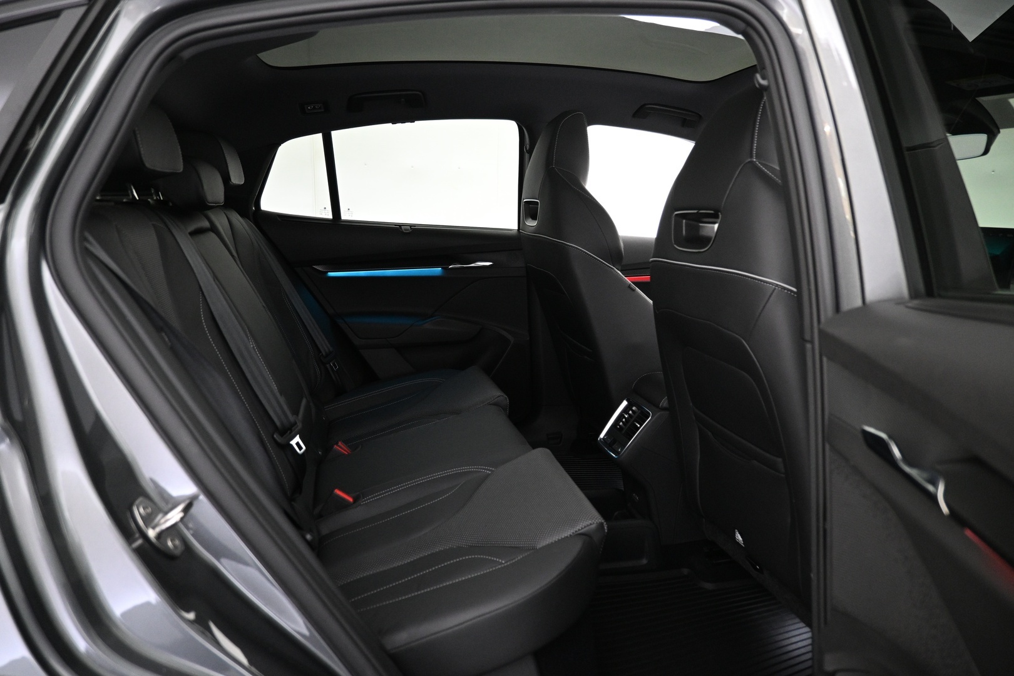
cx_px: 507
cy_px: 338
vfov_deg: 53.1
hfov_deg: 73.7
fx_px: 676
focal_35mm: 24
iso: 1600
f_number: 3.5
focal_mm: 16
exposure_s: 1/15
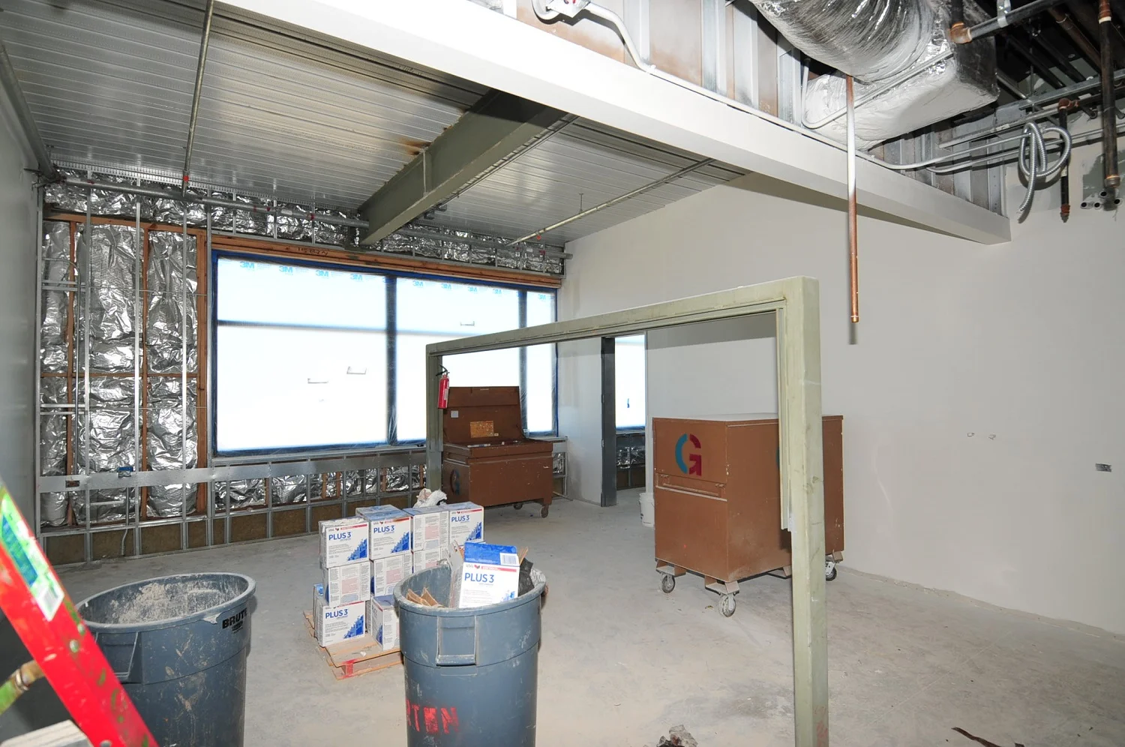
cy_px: 374
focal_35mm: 18
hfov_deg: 90.1
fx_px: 562
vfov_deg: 67.2
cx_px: 562
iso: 200
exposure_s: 1/100
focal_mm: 12
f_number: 5
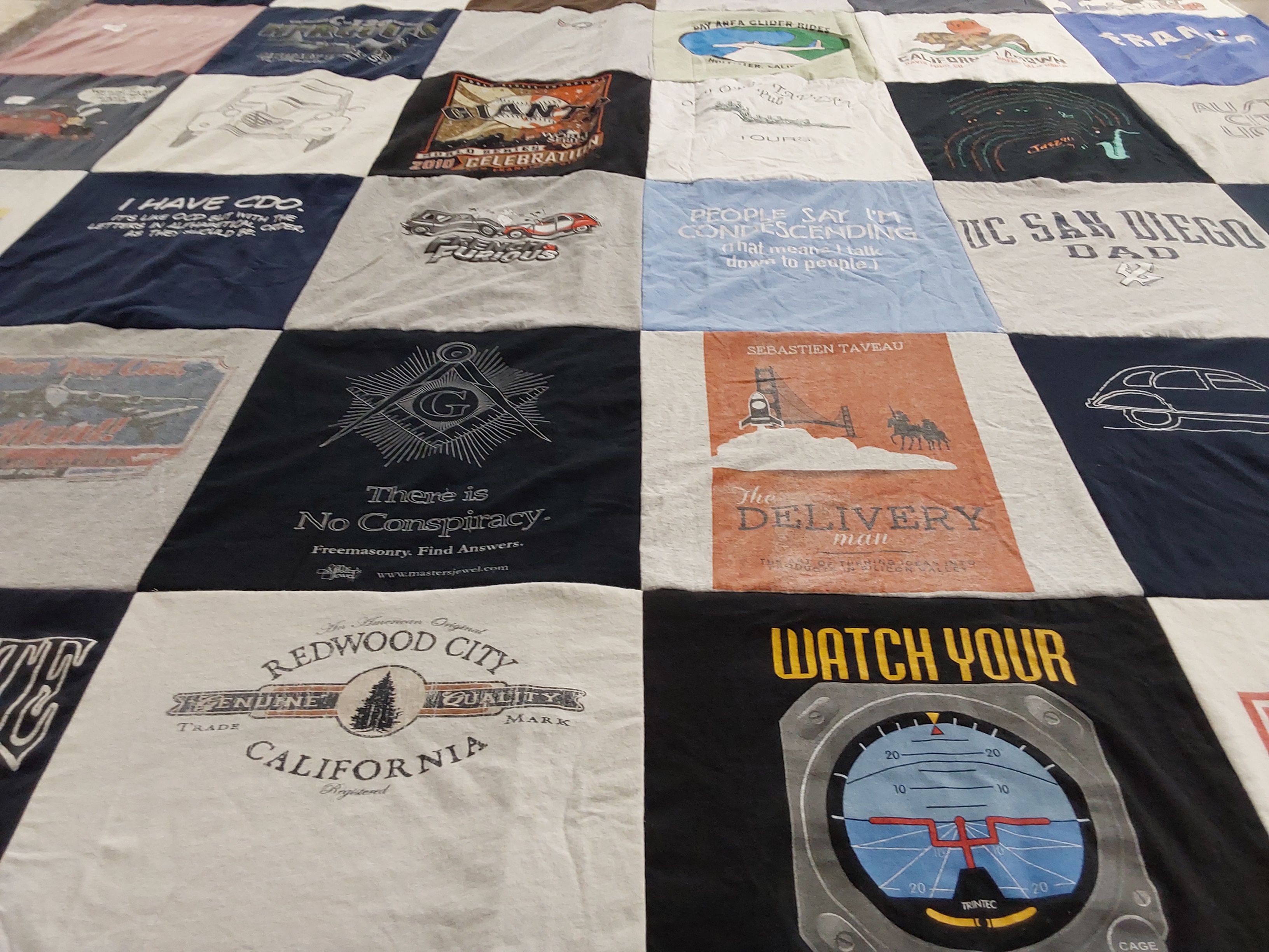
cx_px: 634
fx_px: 1026
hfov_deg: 63.4
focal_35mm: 28
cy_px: 476
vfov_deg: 49.7
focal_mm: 2.91
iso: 100
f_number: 1.9
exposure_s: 1/50
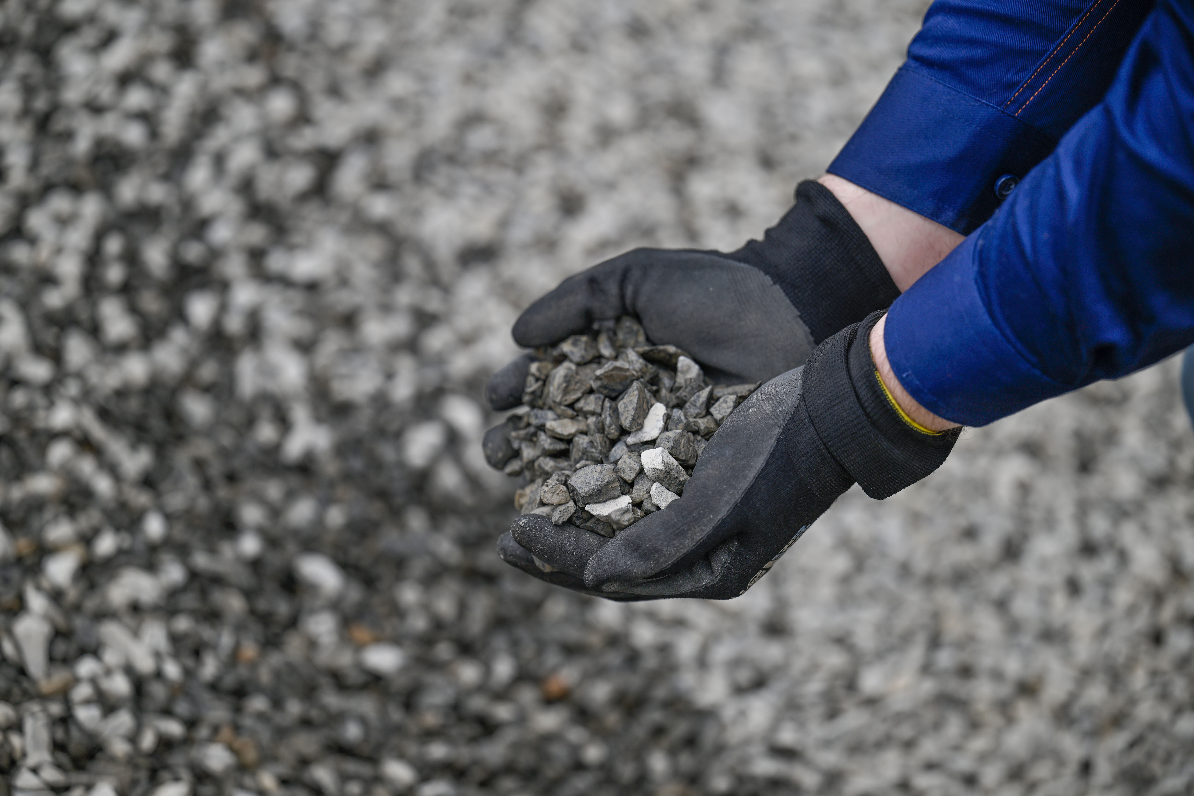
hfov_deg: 20.6
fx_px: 3283
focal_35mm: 99
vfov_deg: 13.8
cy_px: 398
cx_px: 597
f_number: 2.8
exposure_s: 1/320
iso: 32
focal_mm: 99
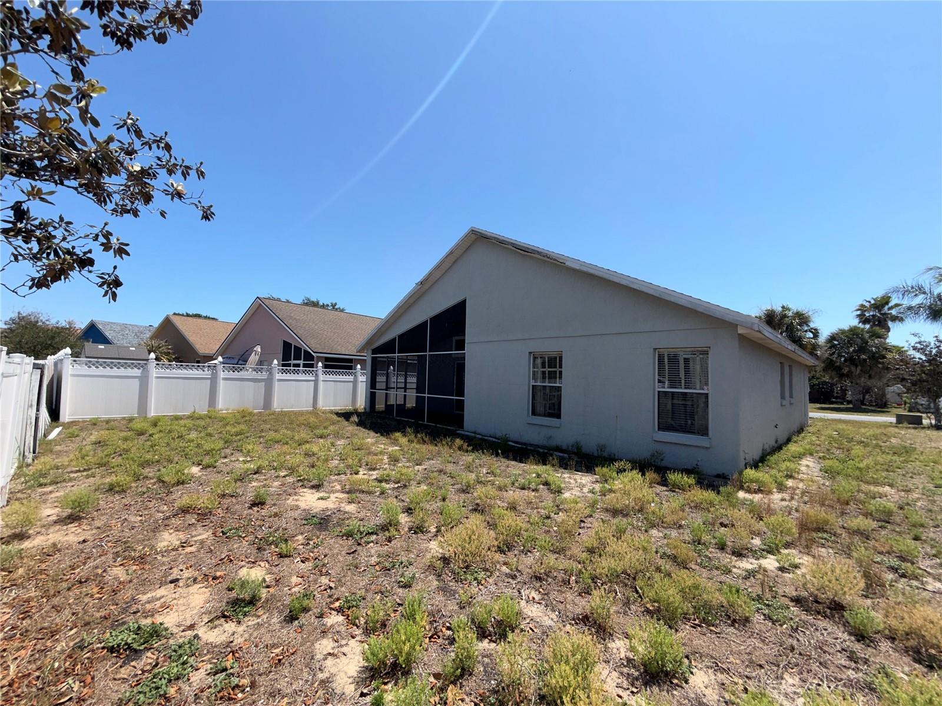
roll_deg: -1.6
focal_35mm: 14
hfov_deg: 102.1
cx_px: 471
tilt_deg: +3.0
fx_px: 381
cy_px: 353
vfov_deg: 85.7
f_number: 2.2
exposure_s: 1/942
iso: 16
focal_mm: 2.22
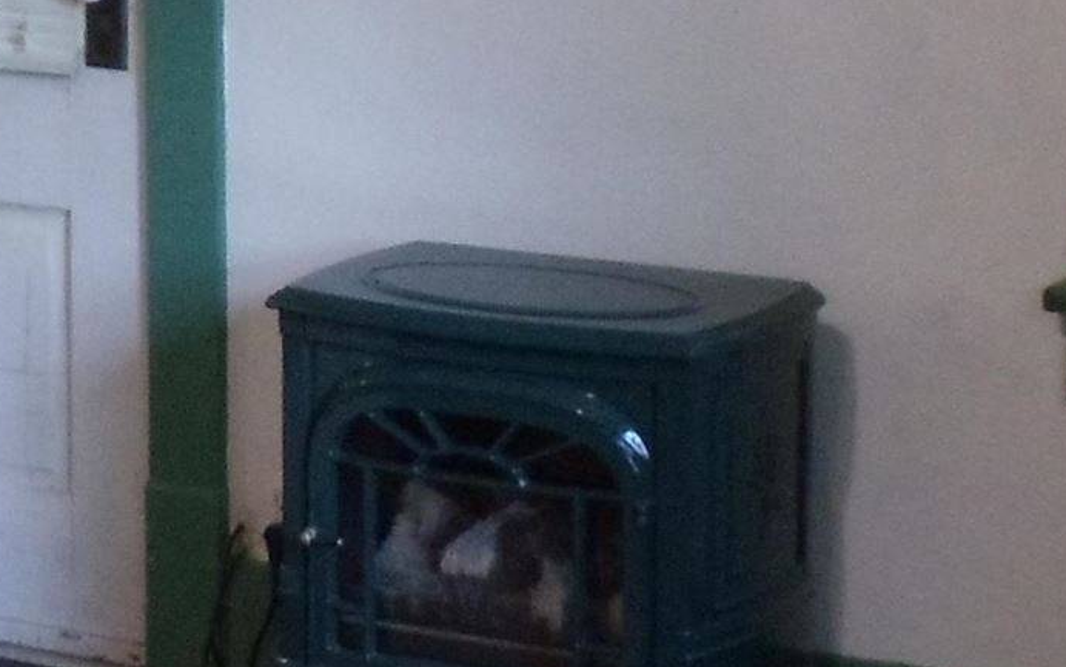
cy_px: -156
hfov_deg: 9.7
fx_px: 6016
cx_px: -689
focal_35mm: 207
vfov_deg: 6.3
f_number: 3.5
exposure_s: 1/30
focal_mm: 6
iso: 400
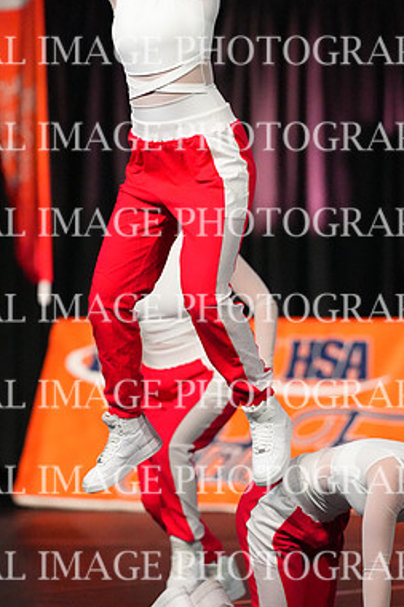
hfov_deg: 3.0
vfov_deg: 4.5
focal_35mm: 458
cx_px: 164
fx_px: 7716
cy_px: 265
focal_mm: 300
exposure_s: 1/1250
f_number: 3.5
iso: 16000
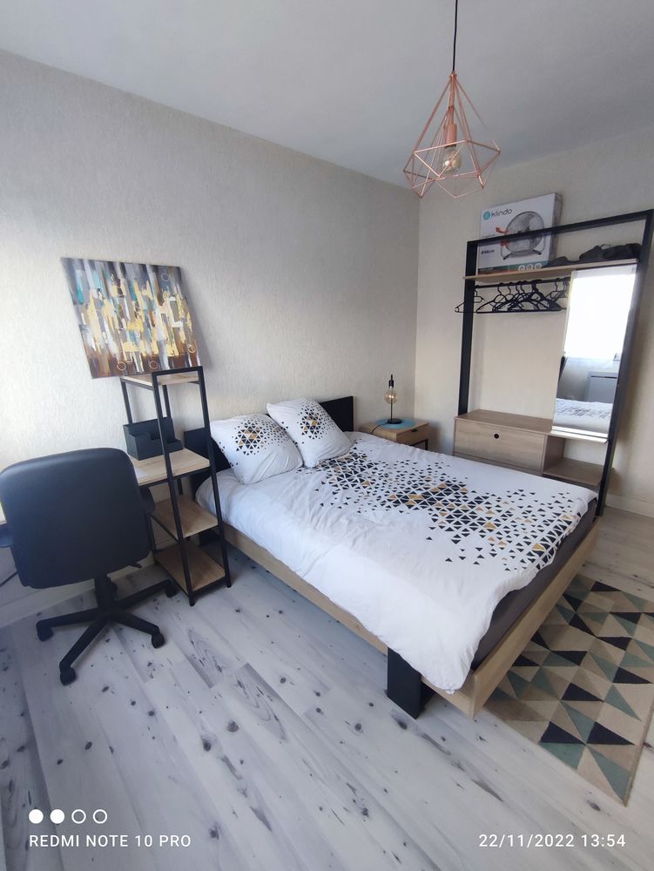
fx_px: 403
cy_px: 436
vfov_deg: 94.5
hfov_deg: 78.2
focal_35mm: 16
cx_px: 327
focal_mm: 1.65
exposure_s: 1/50
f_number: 2.2
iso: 208
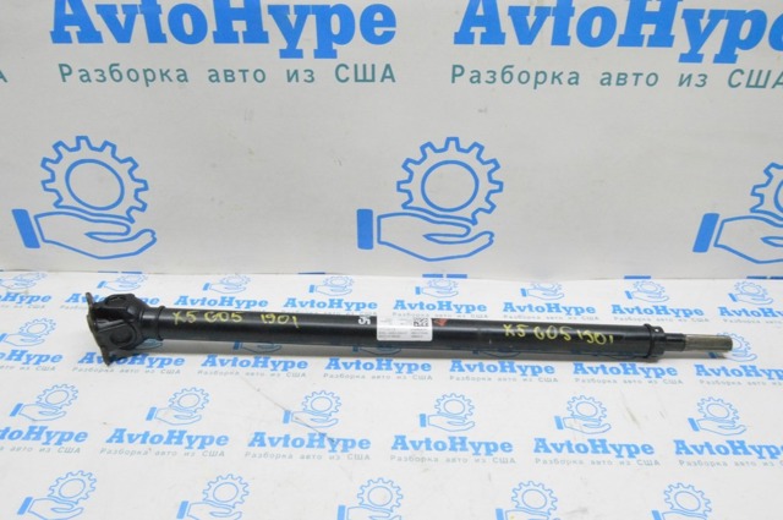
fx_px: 652
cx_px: 392
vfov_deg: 43.5
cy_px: 260
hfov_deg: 62.0
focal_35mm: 30
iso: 6400
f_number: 20
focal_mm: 20
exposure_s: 1/20
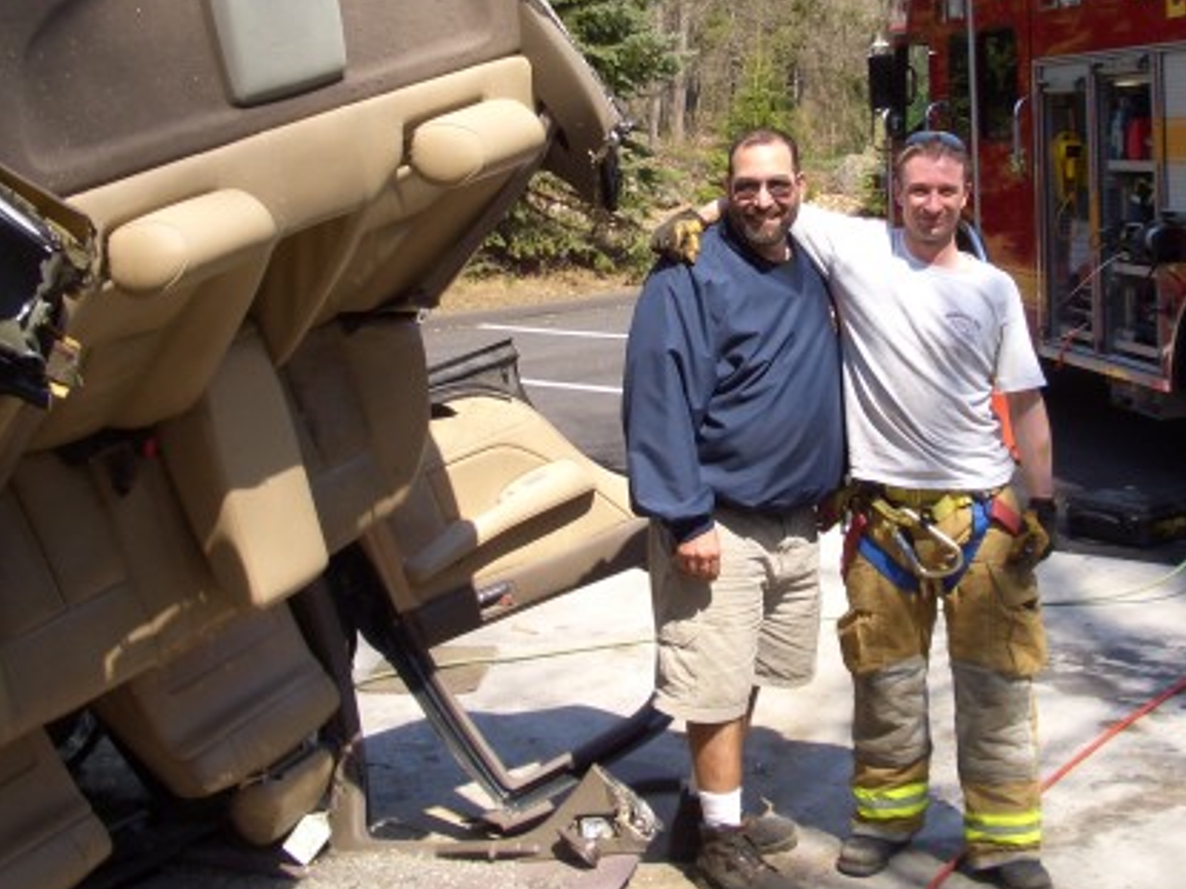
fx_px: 1850
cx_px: 729
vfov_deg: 26.8
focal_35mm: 54
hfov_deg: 35.4
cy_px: 283
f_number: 4.3
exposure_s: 1/250
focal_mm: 5.8
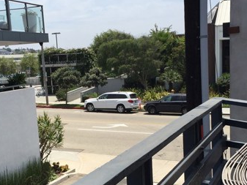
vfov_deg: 26.4
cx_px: 108
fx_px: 393
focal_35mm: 55
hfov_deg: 34.9
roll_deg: +2.1
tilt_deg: -8.8
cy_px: 126
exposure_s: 1/2475
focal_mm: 4.15
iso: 32
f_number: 2.2
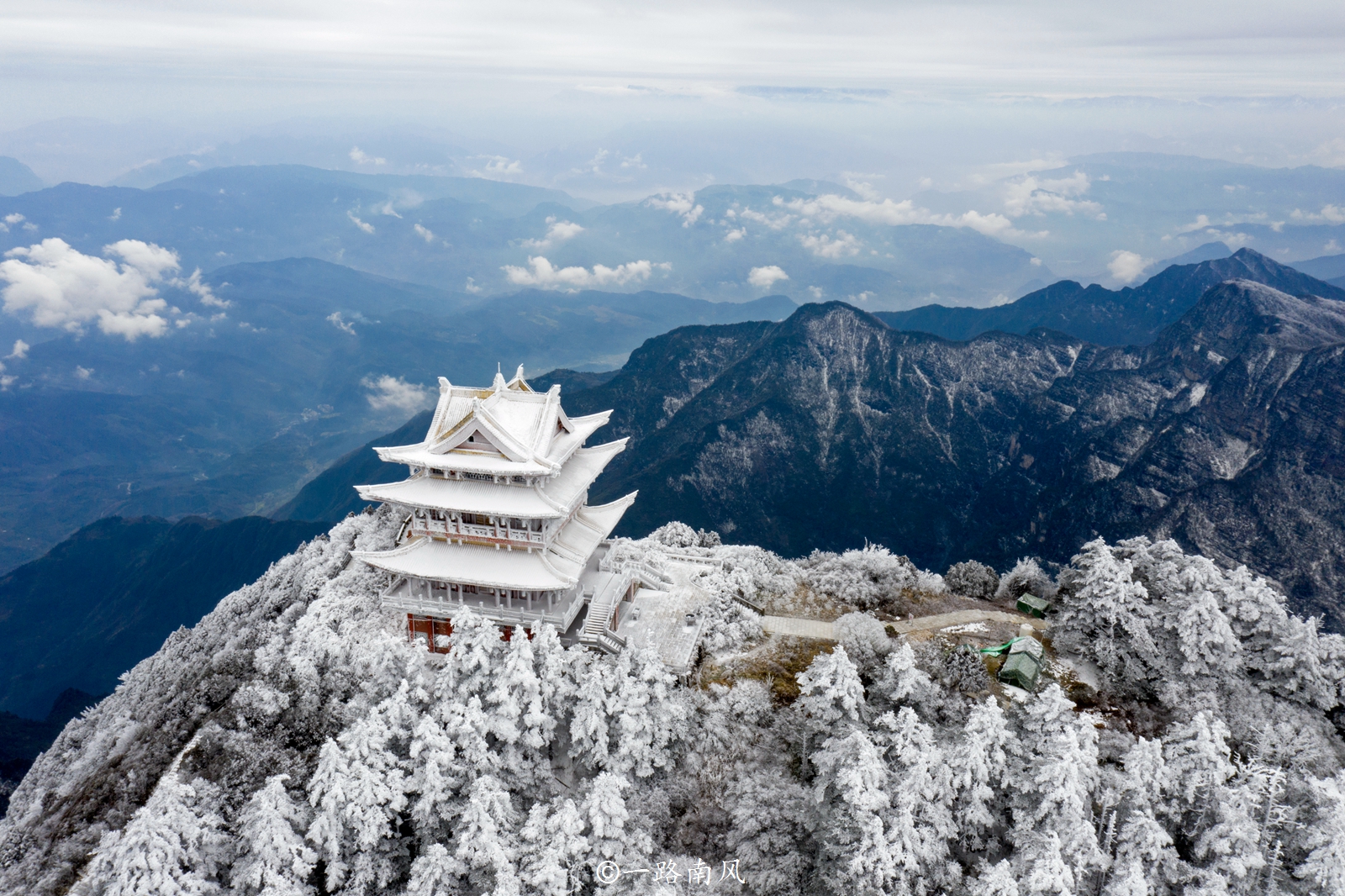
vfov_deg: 46.4
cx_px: 672
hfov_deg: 65.5
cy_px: 448
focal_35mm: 28
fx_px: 1046
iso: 200
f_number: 11
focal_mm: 10.26
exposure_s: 1/50
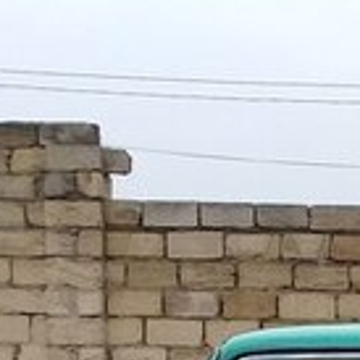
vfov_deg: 12.7
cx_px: 428
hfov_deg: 12.9
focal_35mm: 132
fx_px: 1553
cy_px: 506
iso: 50
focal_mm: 3.3
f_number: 2.2
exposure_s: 1/131
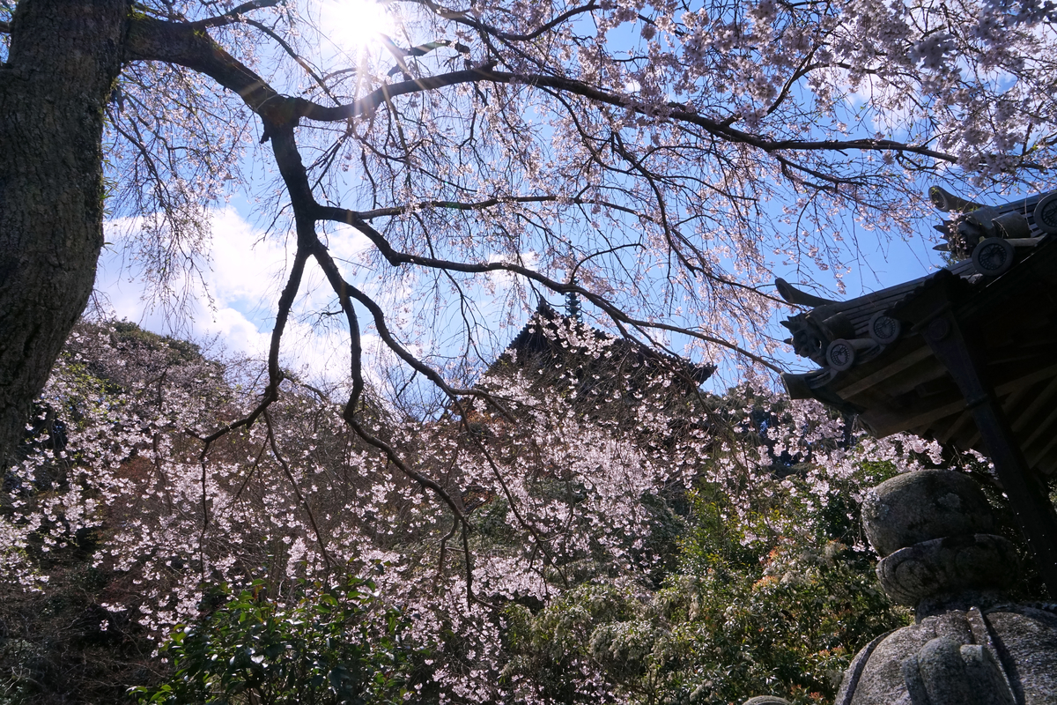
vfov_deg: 53.1
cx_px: 528
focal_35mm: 24
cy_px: 352
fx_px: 705
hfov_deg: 73.7
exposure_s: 1/1000
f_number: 18
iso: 800
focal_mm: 24
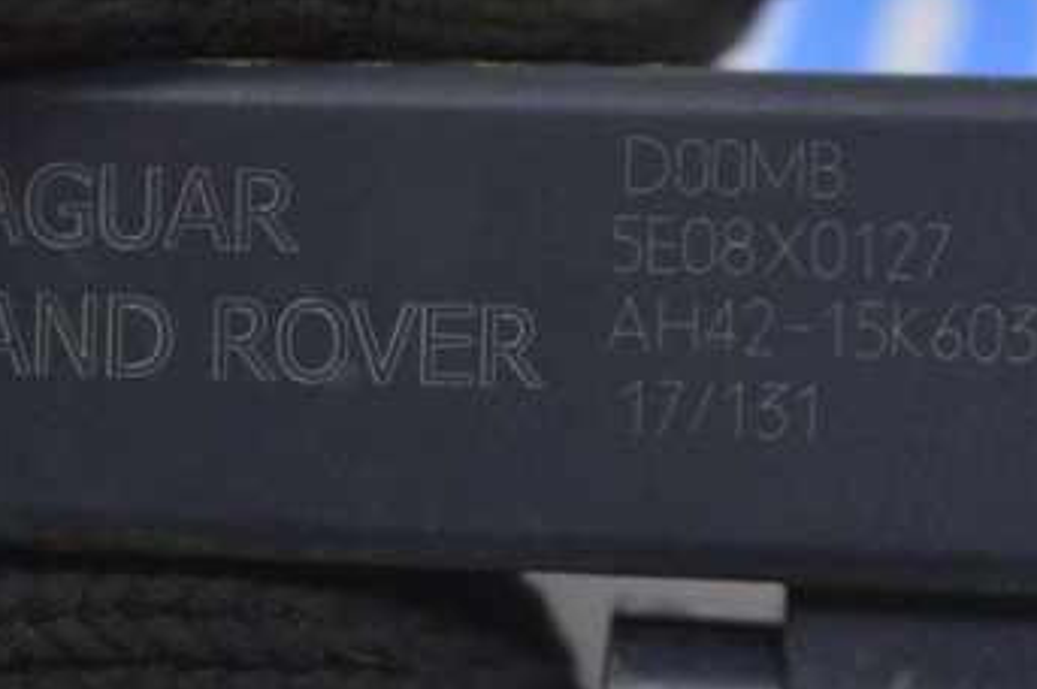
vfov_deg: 8.9
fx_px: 4430
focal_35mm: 154
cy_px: 273
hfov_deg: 13.3
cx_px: 759
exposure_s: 1/20
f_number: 5.6
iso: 400
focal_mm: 55
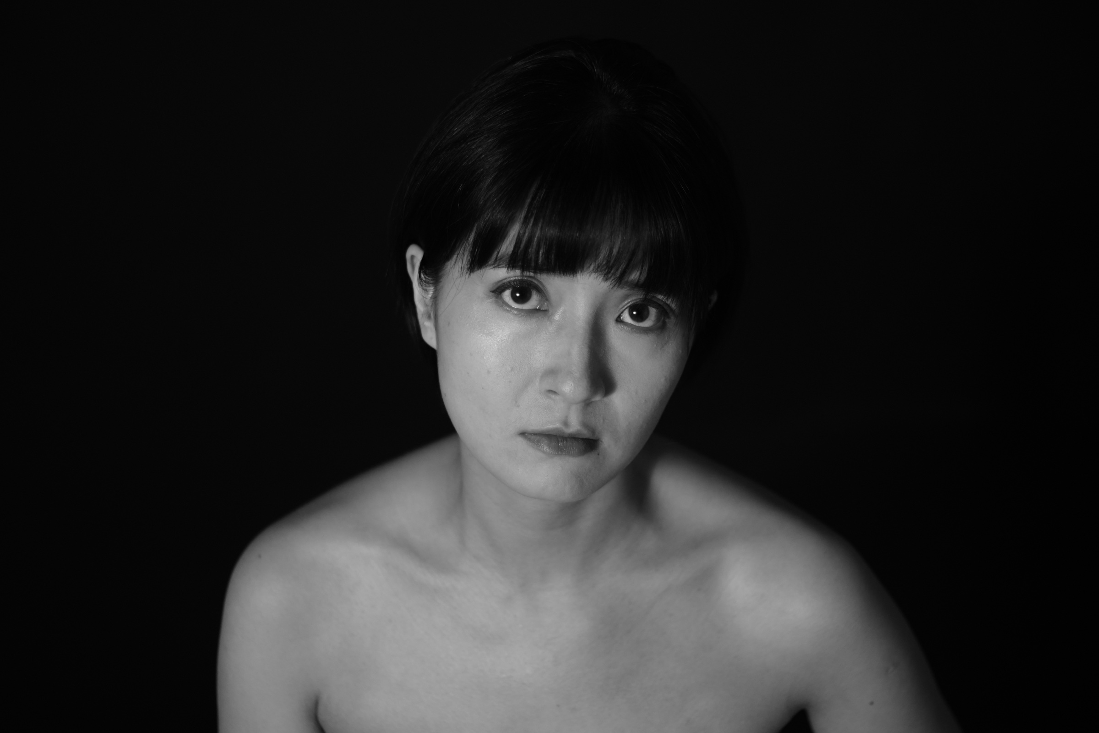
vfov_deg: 18.2
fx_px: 2289
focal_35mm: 75
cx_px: 550
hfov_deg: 27.0
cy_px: 366
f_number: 1.8
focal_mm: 50
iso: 500
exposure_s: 1/125
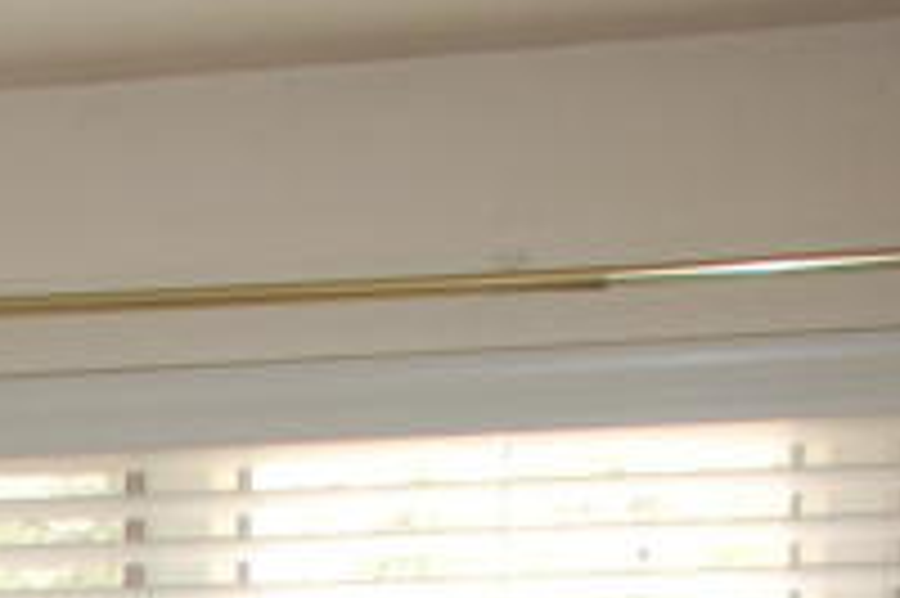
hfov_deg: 10.3
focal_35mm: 173
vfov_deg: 7.4
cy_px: 1461
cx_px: -1240
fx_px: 4321
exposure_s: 1/60
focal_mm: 20
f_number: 3.8
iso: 400
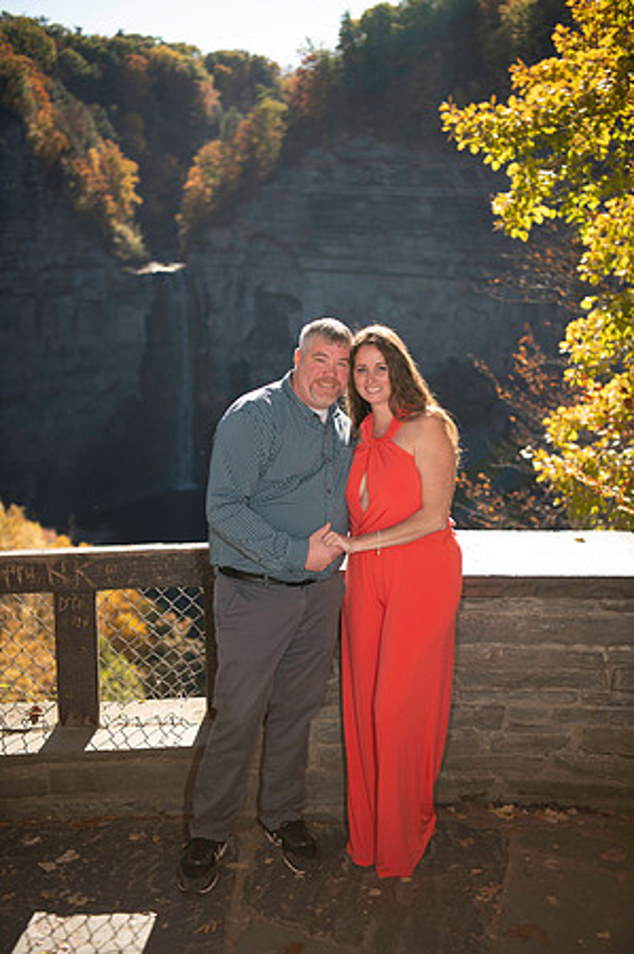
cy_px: 477
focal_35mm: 48
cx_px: 317
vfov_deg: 41.2
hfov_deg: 28.0
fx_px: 1271
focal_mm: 48
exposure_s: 1/1250
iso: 200
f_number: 2.8
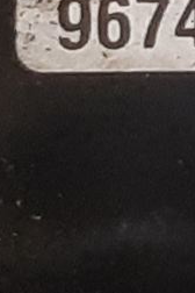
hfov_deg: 6.0
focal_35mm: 220
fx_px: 1787
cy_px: -71
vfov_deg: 9.2
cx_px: 456
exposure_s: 1/50
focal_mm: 3.93
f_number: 1.7
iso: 250
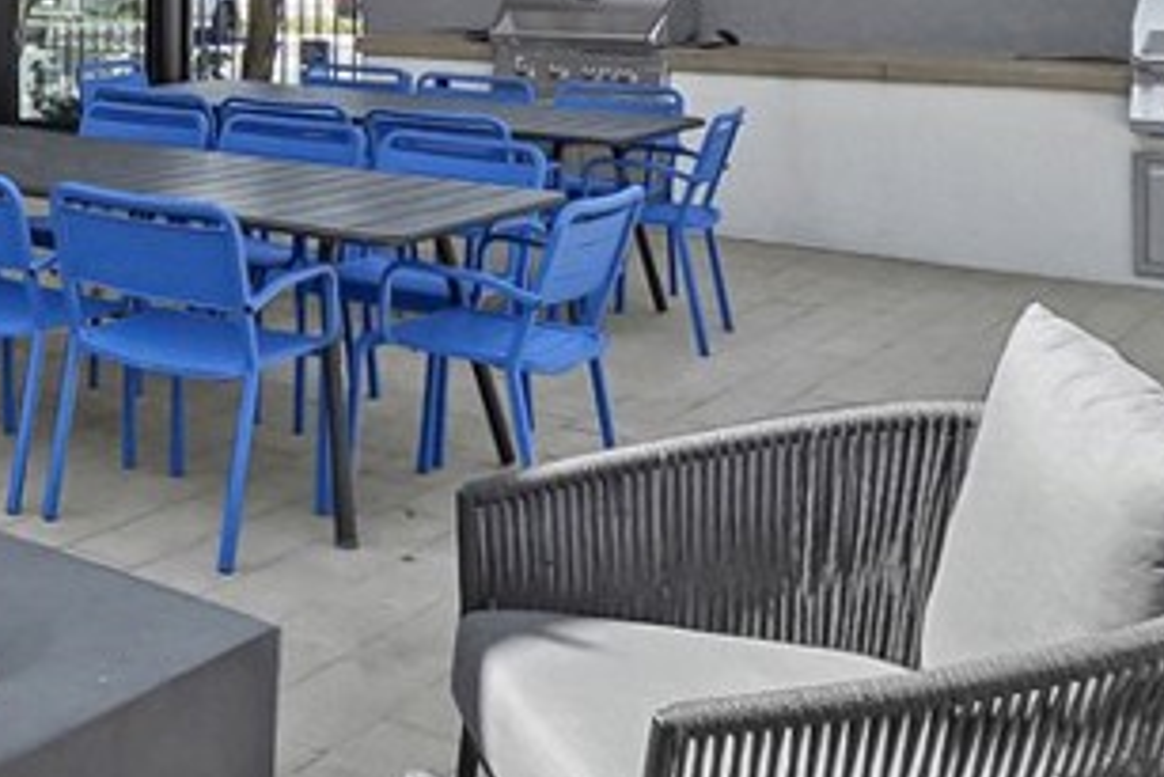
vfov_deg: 25.1
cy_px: -83
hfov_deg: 34.3
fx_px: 1617
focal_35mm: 50
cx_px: -114
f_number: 8
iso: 800
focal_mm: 10
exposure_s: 1/1000
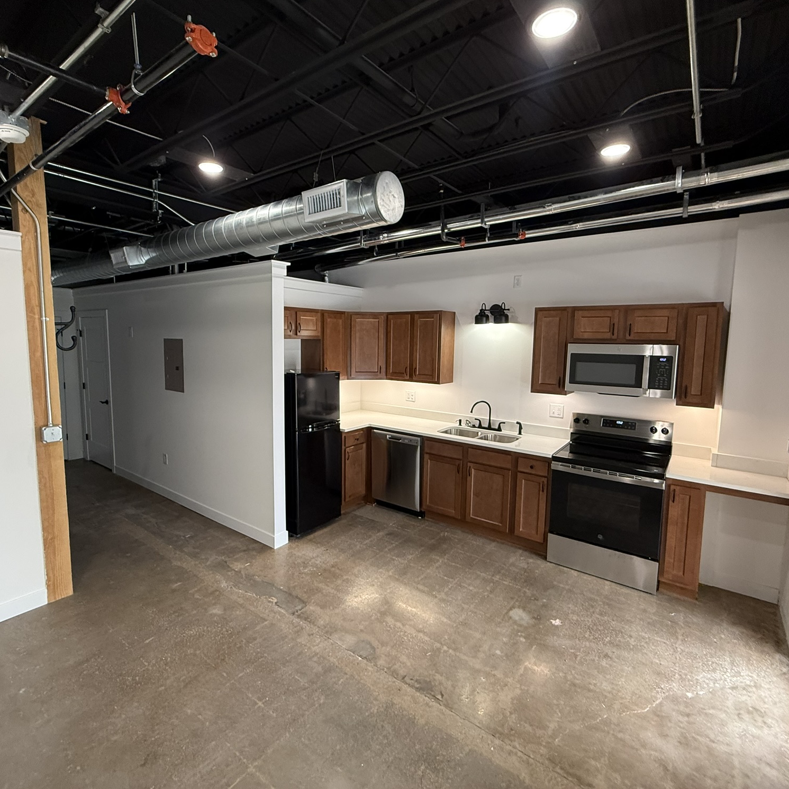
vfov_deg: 83.9
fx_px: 438
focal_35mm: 17
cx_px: 367
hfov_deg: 83.8
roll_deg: -0.7
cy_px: 383
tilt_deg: -5.2
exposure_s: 1/120
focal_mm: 2.22
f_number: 2.2
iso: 250
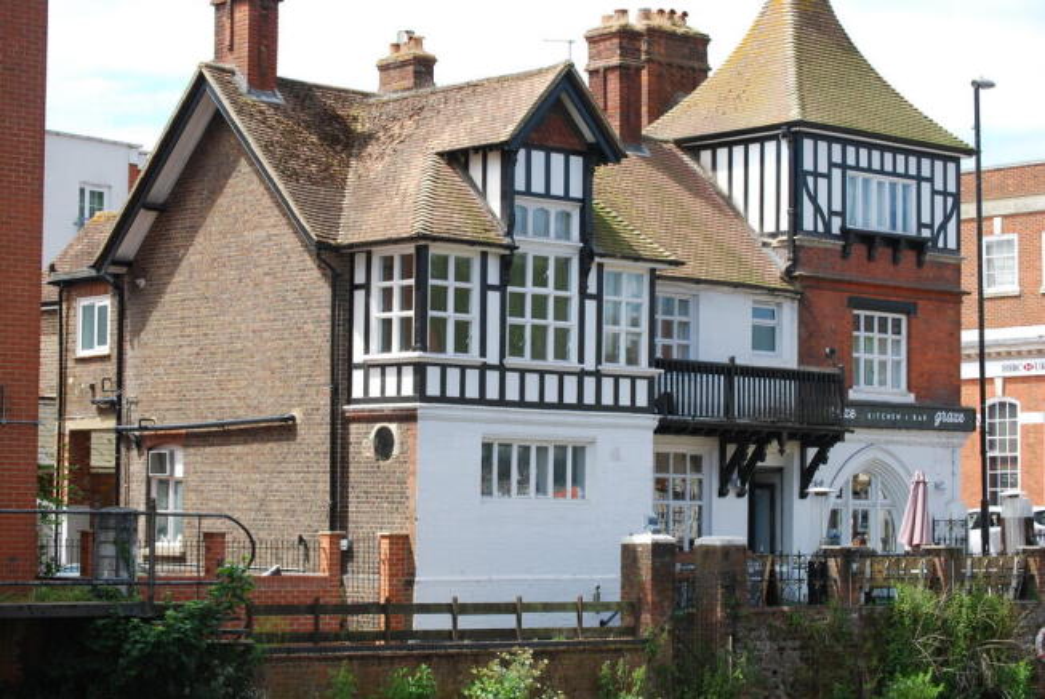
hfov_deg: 24.6
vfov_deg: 16.6
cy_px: 350
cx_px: 522
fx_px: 2397
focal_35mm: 82
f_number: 8
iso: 100
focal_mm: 55
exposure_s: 1/100
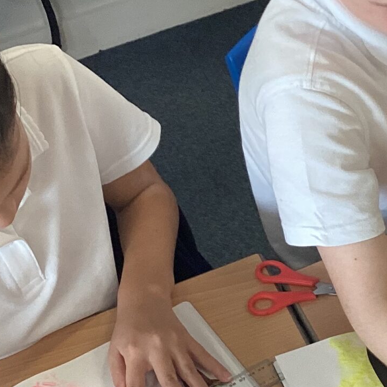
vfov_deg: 17.9
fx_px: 1227
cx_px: 336
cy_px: 248
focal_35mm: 97
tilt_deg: -46.9
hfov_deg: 17.7
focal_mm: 3.3
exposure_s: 1/100
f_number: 2.4
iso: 80
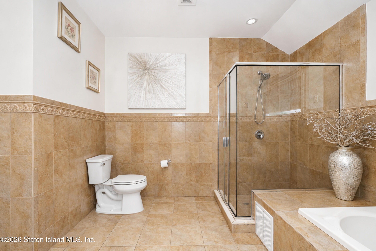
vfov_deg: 77.3
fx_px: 157
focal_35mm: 15
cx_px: 188
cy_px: 126
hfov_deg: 100.4
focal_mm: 10
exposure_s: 1/60
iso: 2000
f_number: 8
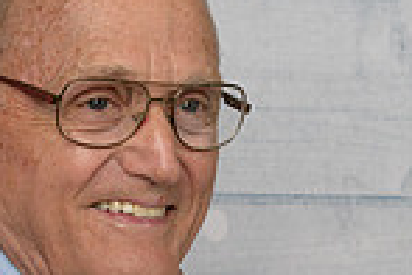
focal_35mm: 217
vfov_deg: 6.3
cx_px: -109
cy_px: 13
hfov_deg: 9.3
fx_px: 2483
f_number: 10
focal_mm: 55
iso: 400
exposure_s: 1/125
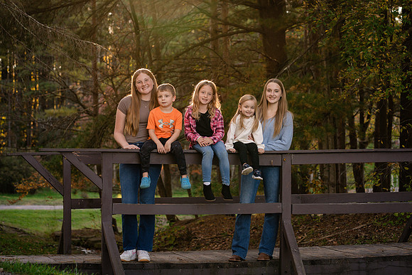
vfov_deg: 13.7
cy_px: 143
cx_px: 223
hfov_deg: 20.5
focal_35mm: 100
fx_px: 1140
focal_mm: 85
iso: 400
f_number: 4
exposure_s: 1/320
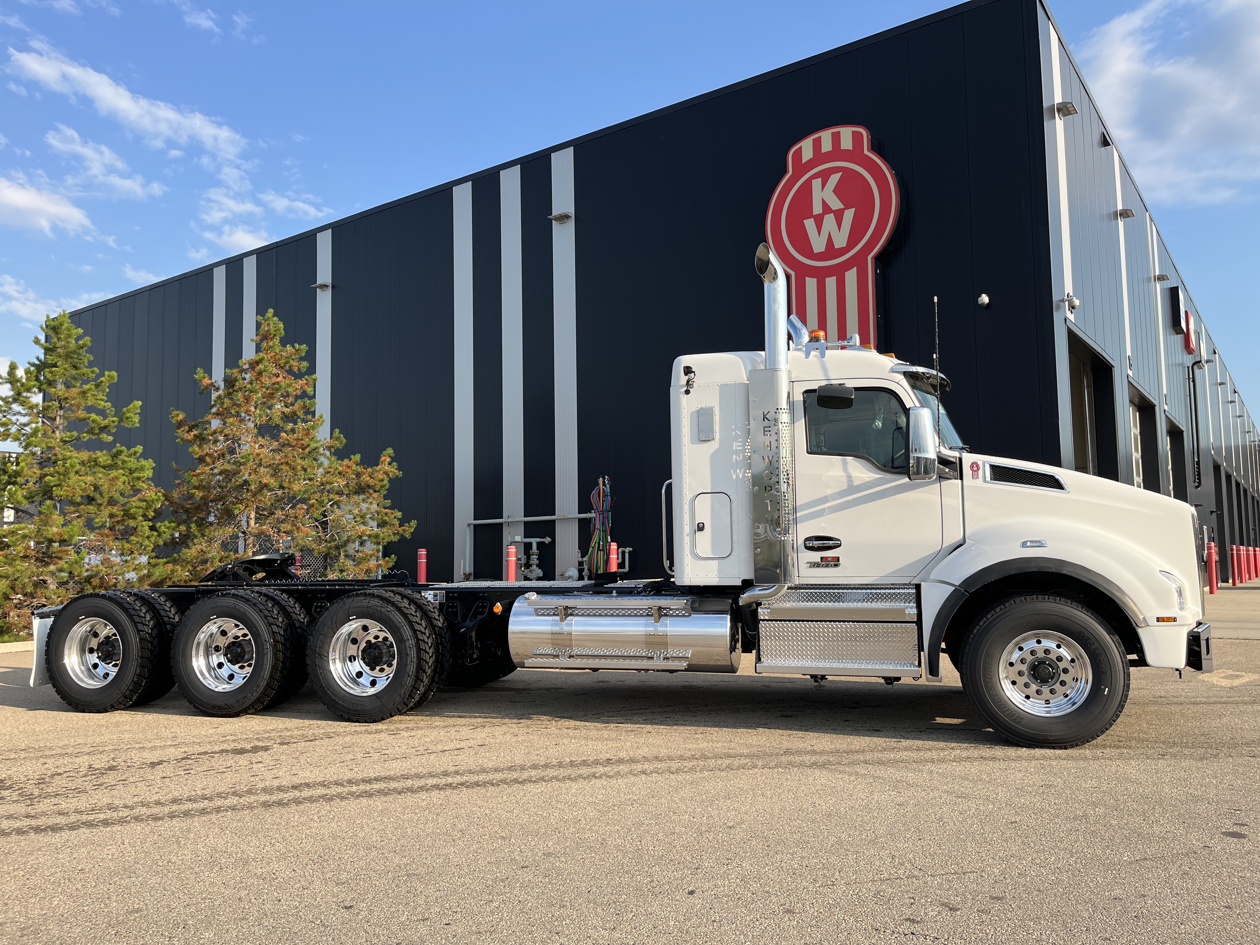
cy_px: 472
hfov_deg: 67.3
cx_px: 630
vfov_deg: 53.1
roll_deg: +0.8
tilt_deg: +2.7
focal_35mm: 26
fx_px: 946
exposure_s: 1/1721
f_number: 1.6
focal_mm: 5.1
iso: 50
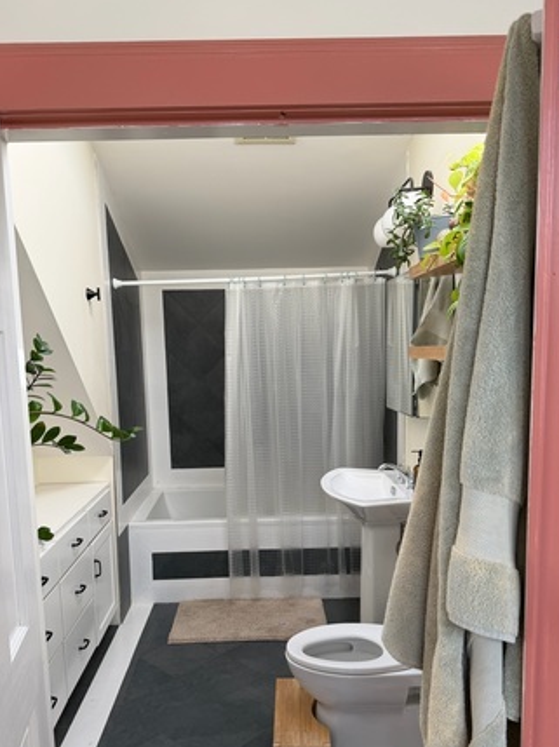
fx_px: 604
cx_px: 271
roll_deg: +1.2
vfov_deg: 63.2
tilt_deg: -8.3
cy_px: 428
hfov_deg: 49.7
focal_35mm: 28
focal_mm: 6.76
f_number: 1.78
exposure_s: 1/121
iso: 100
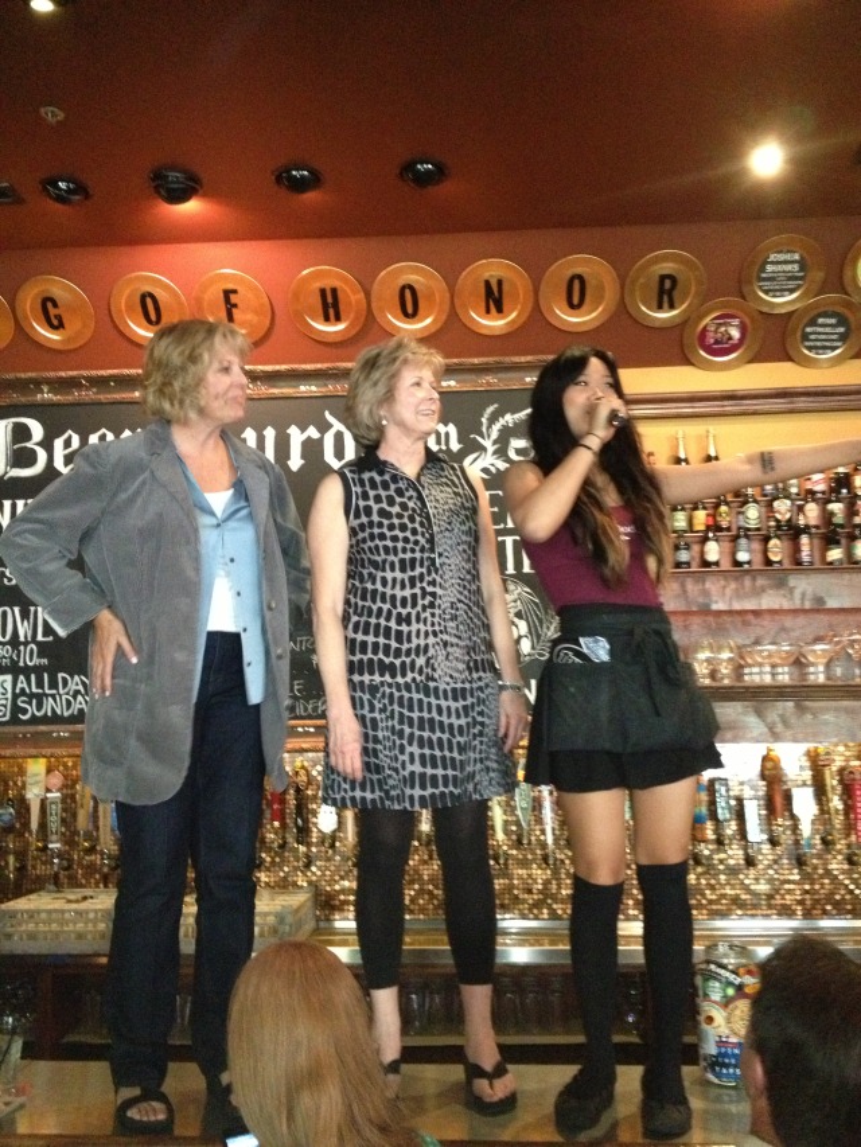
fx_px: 1160
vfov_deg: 52.6
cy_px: 574
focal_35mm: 35
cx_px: 430
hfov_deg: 40.7
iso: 800
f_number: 2.4
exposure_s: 1/16
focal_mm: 4.28
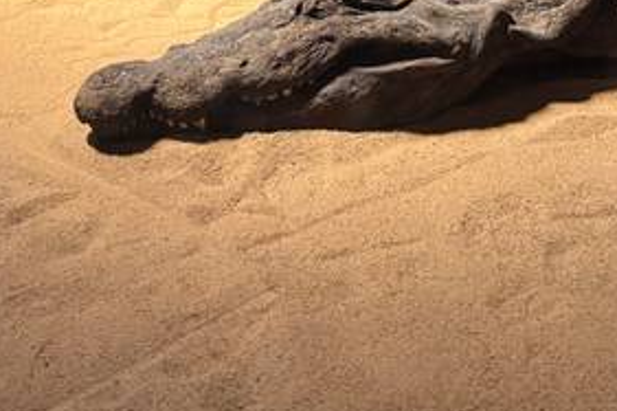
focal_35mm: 64
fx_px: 1096
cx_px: 204
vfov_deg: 19.7
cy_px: -105
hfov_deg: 31.2
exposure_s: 1/54
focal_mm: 6.76
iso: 800
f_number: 1.78
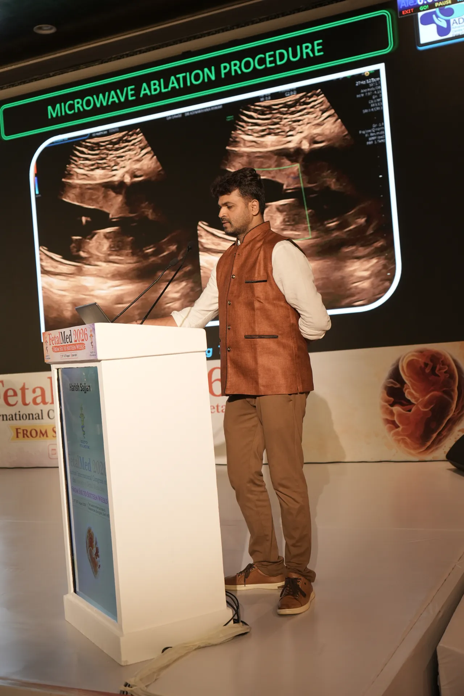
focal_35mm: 41
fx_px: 793
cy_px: 348
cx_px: 232
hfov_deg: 32.6
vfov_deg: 47.4
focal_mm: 41
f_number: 4
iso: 1000
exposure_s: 1/160
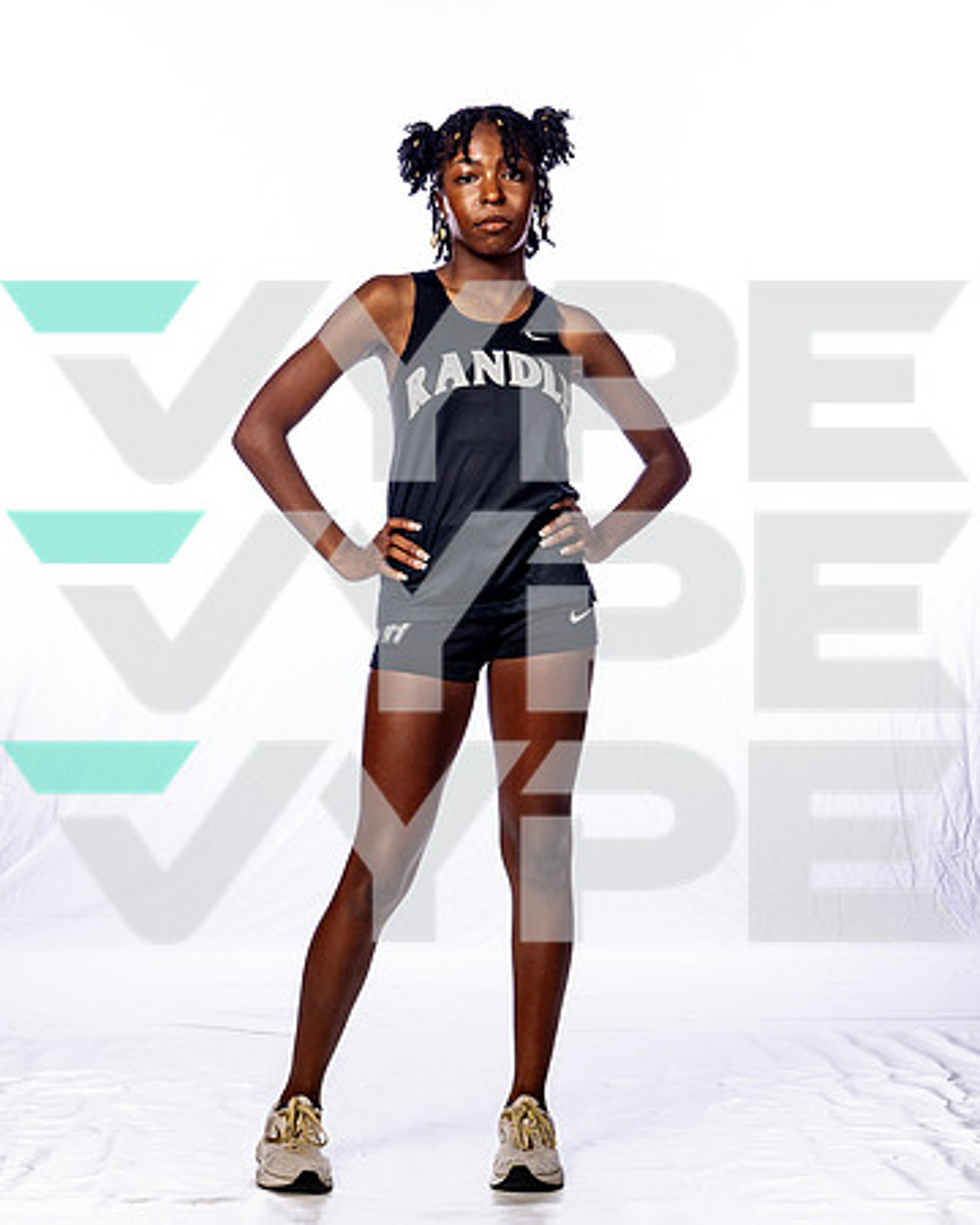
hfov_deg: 22.0
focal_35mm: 69
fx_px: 2509
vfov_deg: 27.4
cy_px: 663
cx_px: 361
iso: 250
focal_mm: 45
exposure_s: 1/250
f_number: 8
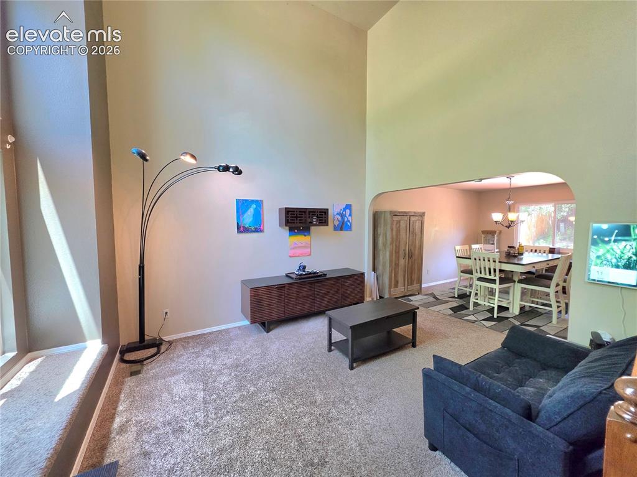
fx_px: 239
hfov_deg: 106.2
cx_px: 318
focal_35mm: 13
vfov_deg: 89.9
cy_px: 238
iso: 200
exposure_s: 1/120
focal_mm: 2.2
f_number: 1.9
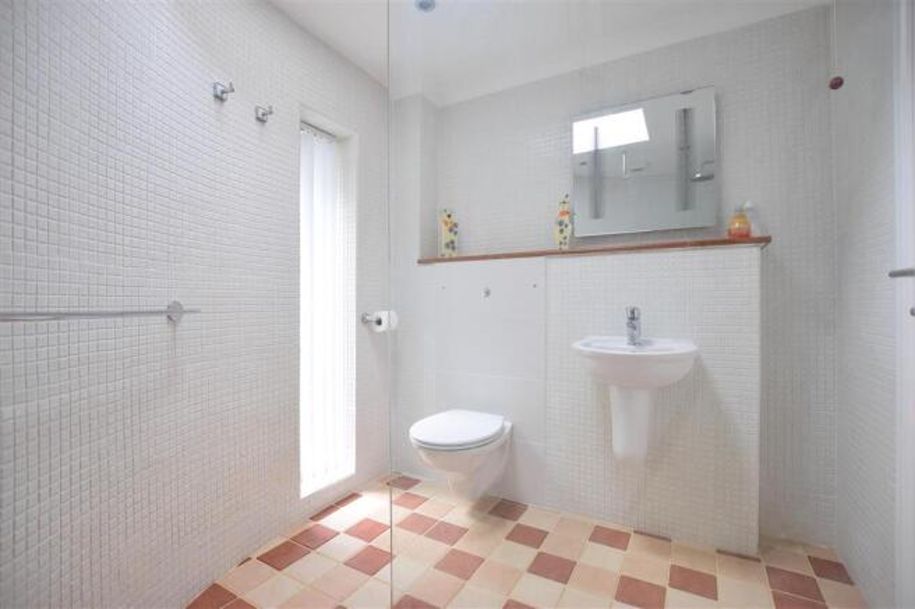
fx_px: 419
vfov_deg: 72.0
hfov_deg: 95.0
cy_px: 304
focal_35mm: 16
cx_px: 458
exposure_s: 1/13
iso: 200
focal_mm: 11
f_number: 3.5
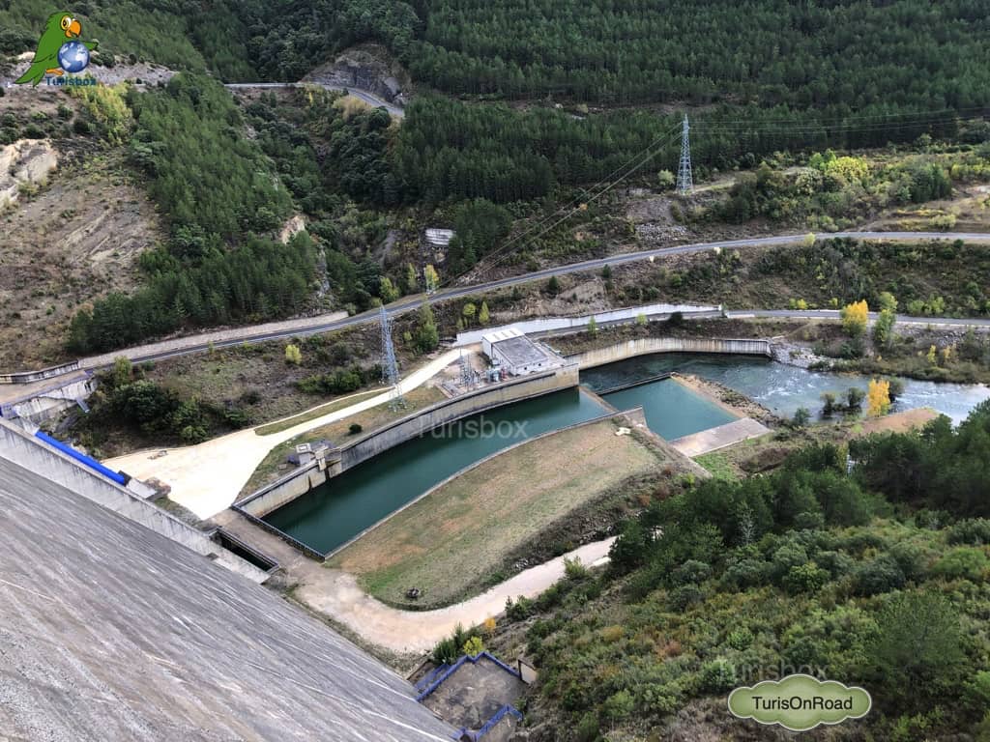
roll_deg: +5.9
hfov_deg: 63.4
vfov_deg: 49.7
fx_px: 801
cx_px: 495
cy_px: 371
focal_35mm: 28
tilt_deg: -23.2
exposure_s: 1/387
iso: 20
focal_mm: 3.99
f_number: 1.8
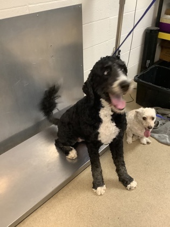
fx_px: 203
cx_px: 85
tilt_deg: -37.1
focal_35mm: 31
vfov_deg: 58.4
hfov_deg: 45.4
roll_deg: +2.7
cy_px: 114
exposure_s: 1/40
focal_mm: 3.3
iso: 320
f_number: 2.4
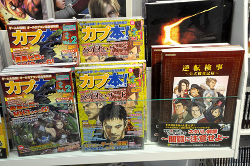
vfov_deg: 28.0
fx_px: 333
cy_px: 83
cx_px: 125
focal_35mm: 48
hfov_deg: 41.2
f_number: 8
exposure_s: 1/250
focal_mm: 32
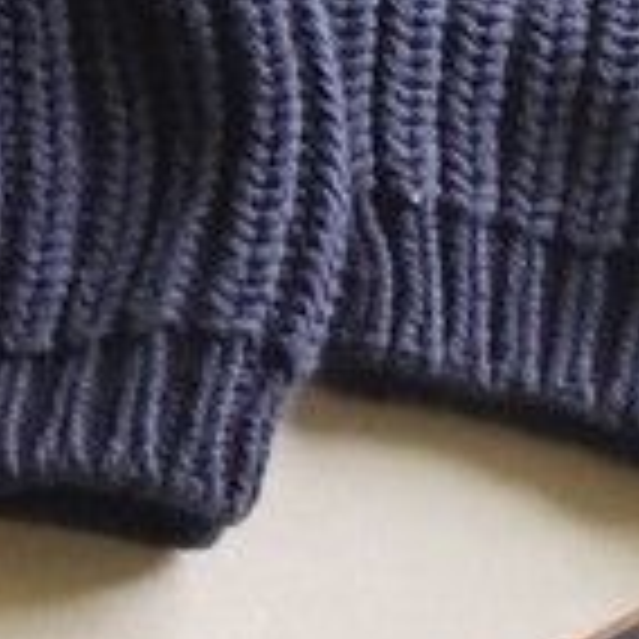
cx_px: -1138
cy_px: -274
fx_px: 3383
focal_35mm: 162
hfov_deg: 9.1
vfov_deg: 10.5
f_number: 1.5
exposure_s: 1/50
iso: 320
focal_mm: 4.3
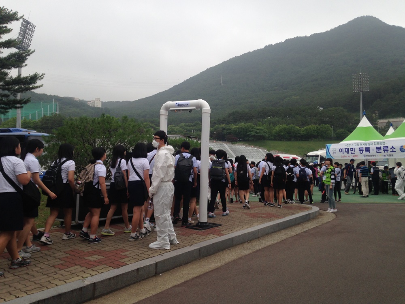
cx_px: 202
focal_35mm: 33
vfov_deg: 42.9
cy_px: 152
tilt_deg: +1.6
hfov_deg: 55.4
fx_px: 386
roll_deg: -1.9
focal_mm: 4.12
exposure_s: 1/559
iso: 50
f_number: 2.4
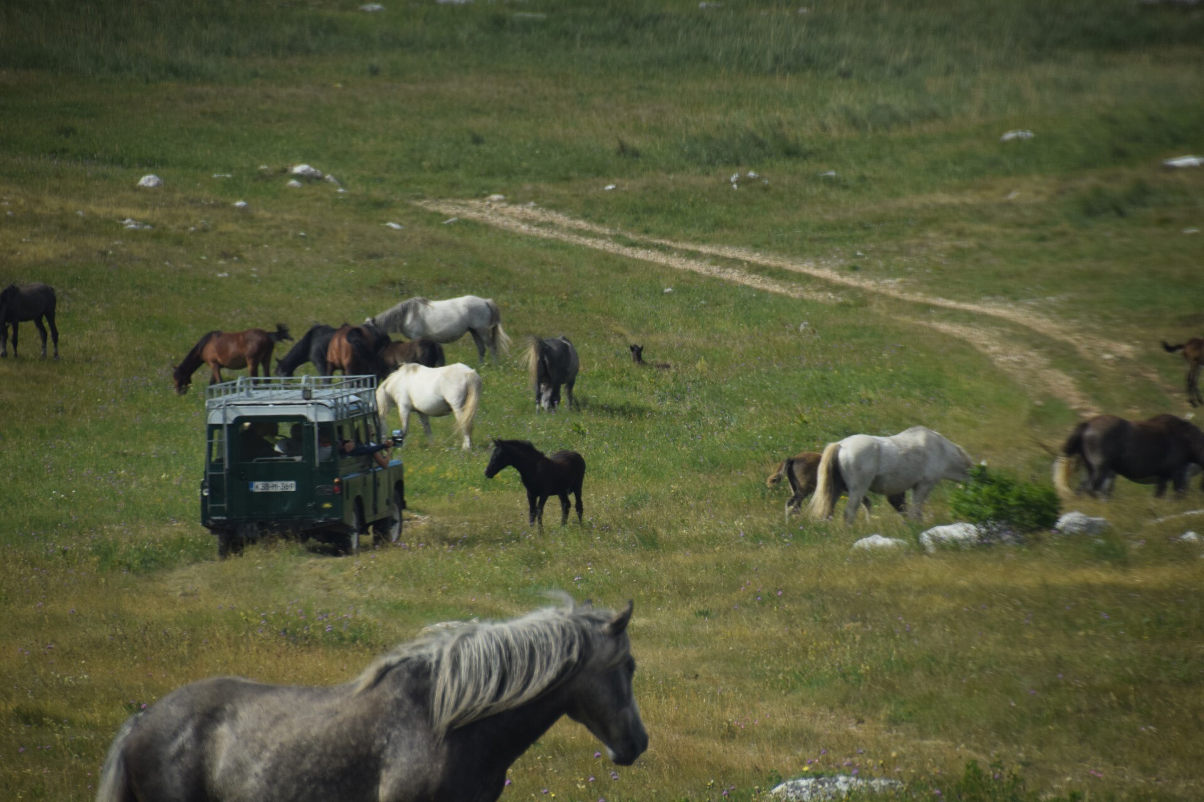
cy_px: 401
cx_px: 602
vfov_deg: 3.4
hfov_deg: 5.1
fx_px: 13544
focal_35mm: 405
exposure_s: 1/1250
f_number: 6.3
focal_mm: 270
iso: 400
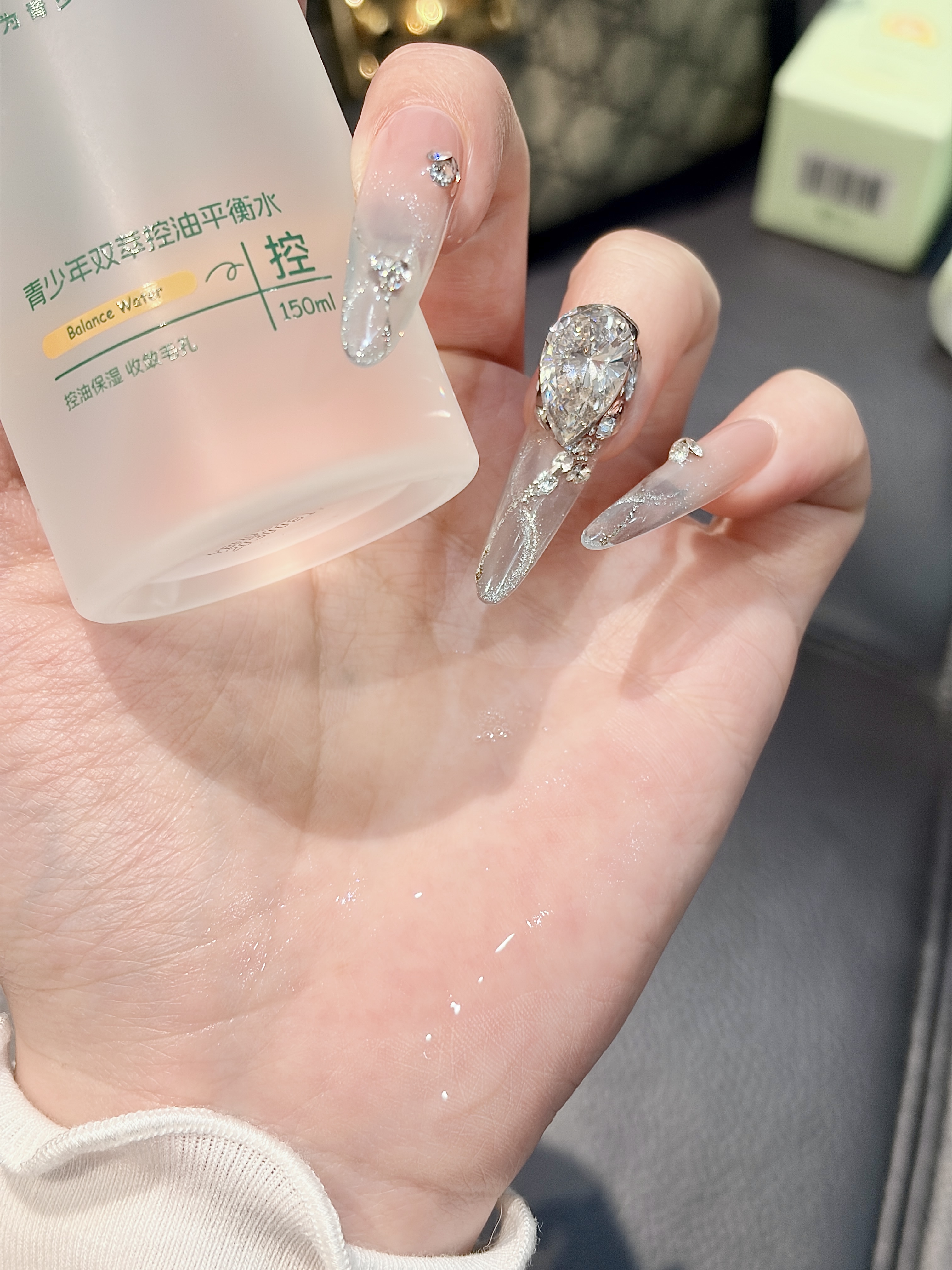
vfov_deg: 36.8
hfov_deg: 28.0
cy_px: 635
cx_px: 476
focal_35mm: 52
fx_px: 1907
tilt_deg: -55.7
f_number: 1.6
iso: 125
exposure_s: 1/50
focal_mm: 5.96
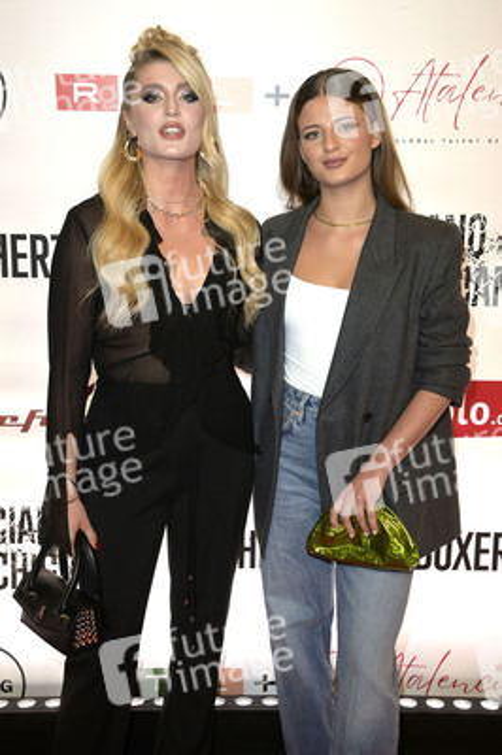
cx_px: 251
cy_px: 378
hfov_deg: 30.5
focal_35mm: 44
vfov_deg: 44.5
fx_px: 922
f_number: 5.6
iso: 500
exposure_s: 1/100
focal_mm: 44
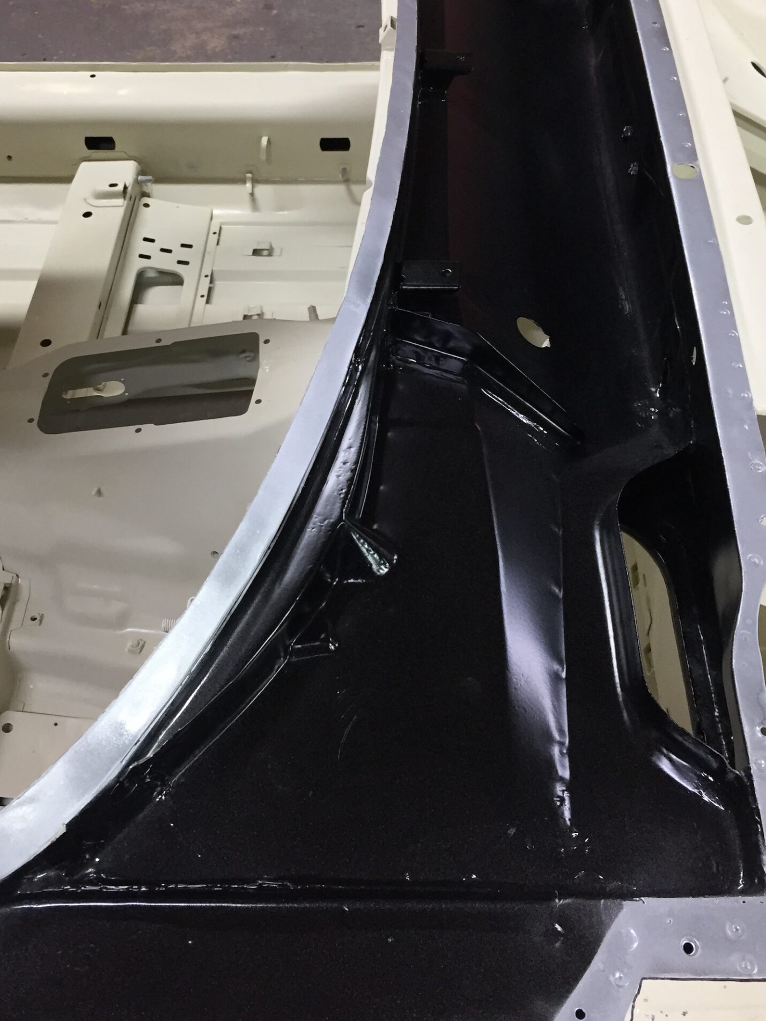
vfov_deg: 47.3
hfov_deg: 36.8
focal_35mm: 39
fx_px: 1151
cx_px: 343
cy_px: 365
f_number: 2.2
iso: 80
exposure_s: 1/33
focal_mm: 4.15
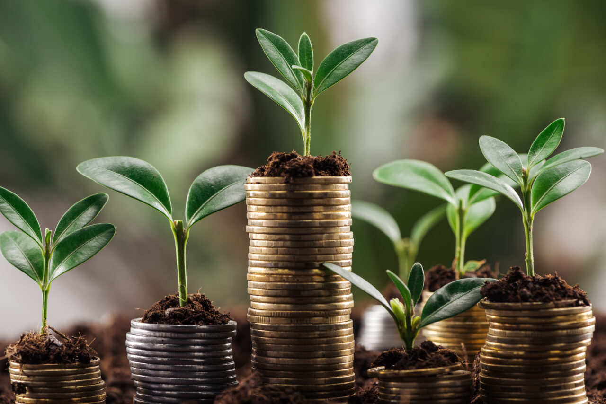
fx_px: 1768
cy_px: 202
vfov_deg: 13.0
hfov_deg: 19.5
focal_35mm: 105
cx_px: 303
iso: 160
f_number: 9
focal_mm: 105
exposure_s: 1/160
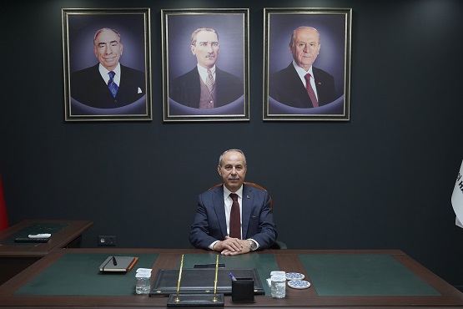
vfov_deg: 37.2
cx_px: 232
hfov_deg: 53.5
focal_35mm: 36
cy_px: 154
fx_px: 459
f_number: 4
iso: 2000
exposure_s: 1/125
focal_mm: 35.7
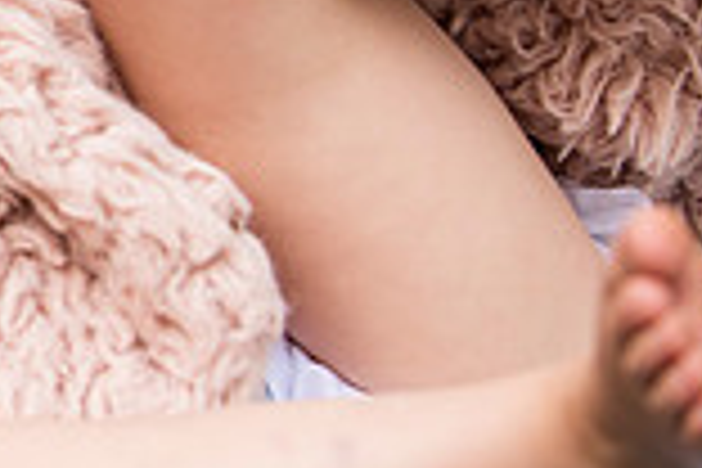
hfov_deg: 7.7
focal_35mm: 260
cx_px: -518
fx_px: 5070
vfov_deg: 5.3
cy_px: -83
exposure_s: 1/2000
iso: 640
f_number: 3.5
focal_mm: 70
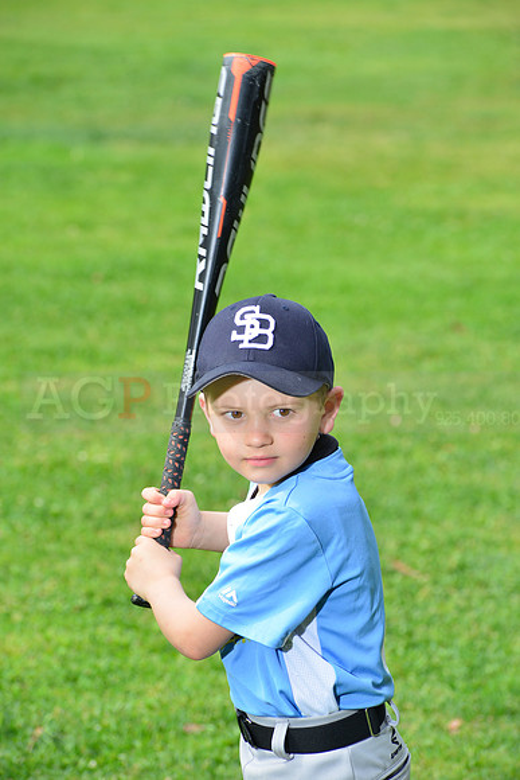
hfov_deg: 8.1
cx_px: 260
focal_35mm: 170
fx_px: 3681
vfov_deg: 12.1
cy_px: 390
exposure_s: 1/200
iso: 250
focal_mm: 170
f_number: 10
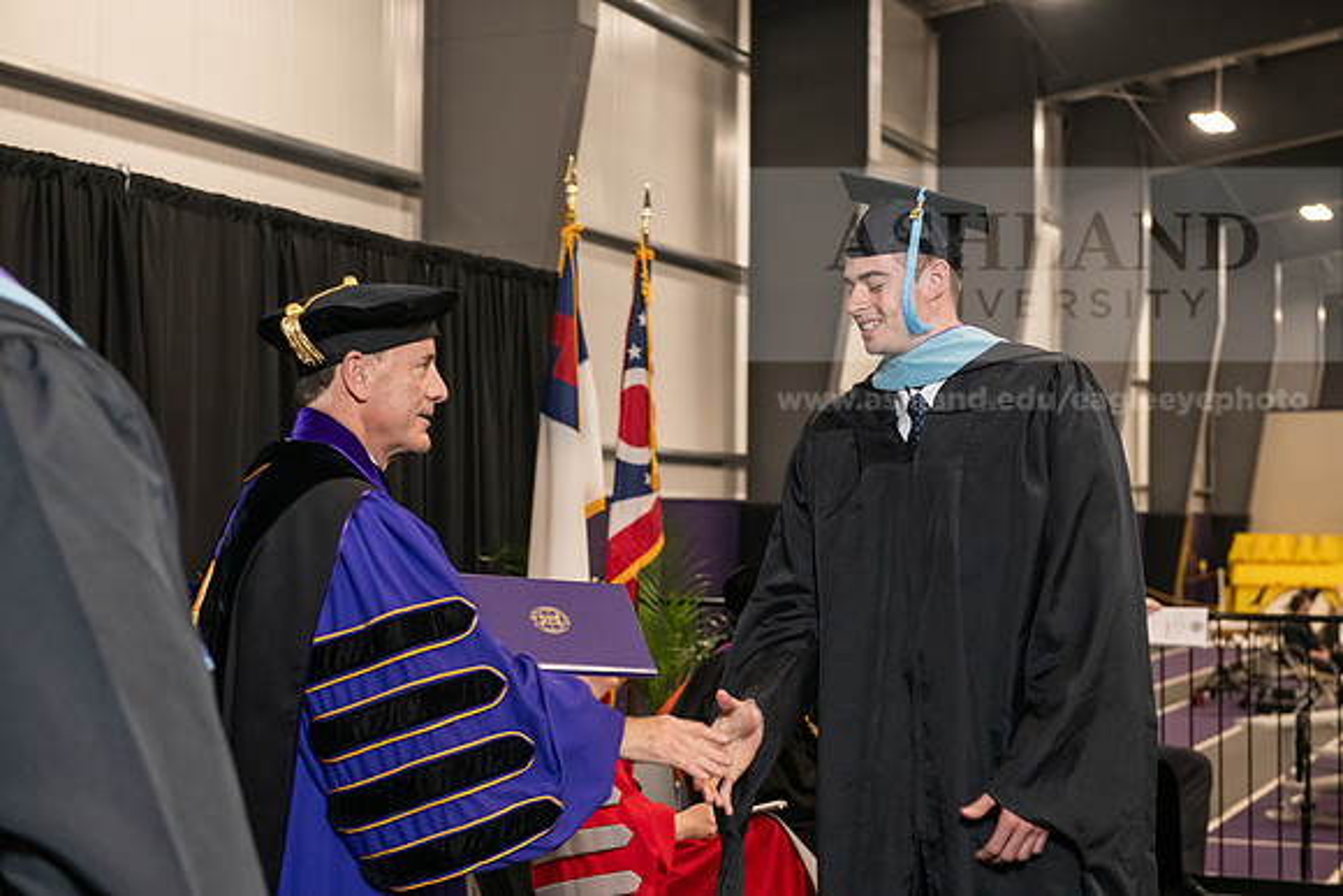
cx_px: 672
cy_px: 448
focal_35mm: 62
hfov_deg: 32.4
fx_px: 2313
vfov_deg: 21.9
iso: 2000
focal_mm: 62
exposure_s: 1/125
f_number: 5
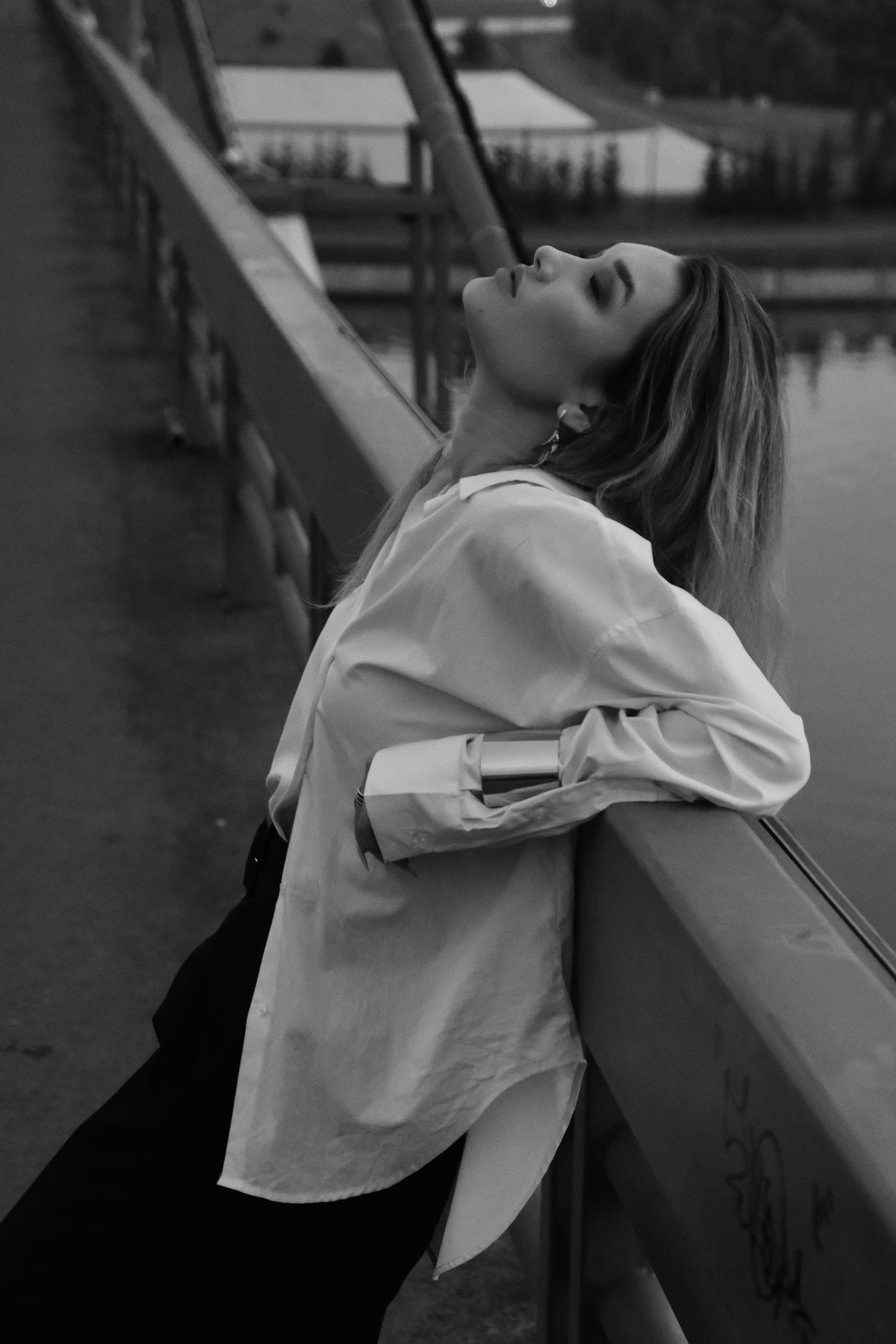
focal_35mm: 76
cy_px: 672
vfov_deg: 26.7
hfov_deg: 17.9
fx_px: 2837
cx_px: 448
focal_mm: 50.5
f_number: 4
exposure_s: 1/150
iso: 4000
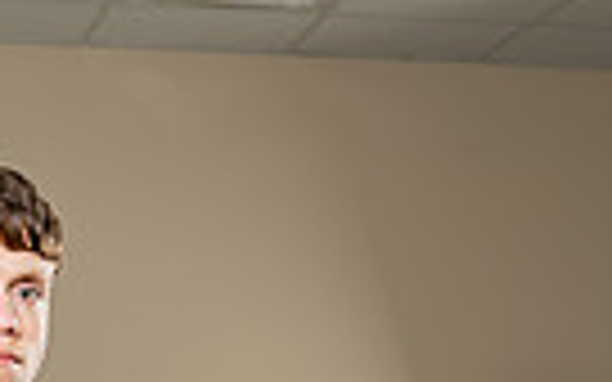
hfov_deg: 24.1
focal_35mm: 84
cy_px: 966
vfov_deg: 12.0
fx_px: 1401
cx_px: 81
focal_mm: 25
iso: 100
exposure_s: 1/250
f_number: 4.5
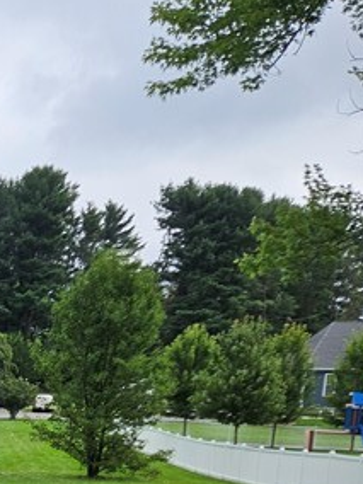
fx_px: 1161
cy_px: 617
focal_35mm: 83
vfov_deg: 21.5
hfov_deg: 15.4
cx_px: -285
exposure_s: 1/1279
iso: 25
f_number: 1.8
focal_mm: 5.4
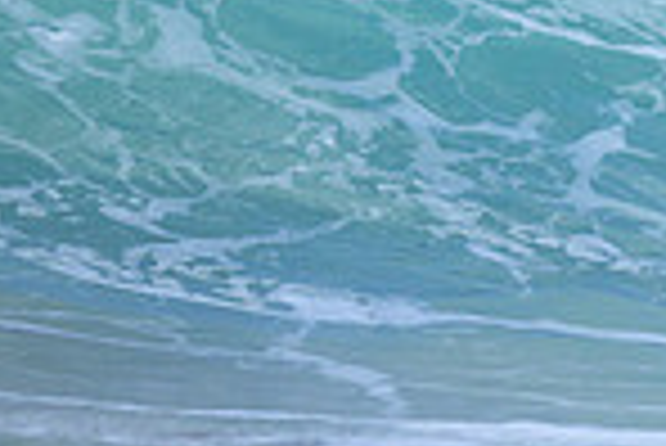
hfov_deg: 0.7
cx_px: 1080
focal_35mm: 3141
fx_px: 58164
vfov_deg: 0.4
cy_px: -160
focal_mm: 800
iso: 360
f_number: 6.3
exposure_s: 1/2000
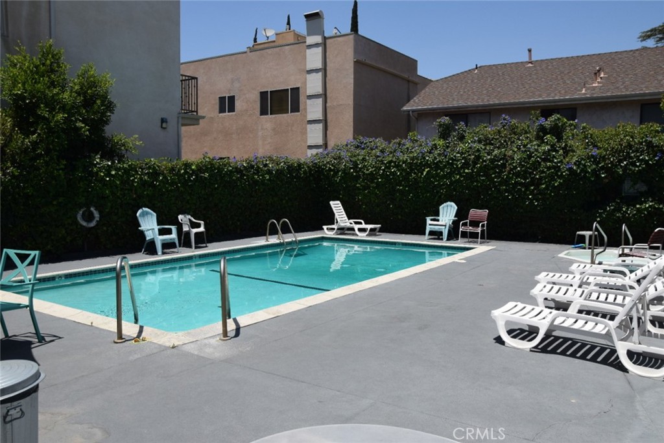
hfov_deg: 67.4
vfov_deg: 47.9
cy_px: 222
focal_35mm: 27
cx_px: 332
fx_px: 498
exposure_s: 1/500
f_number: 8
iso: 200
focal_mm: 18
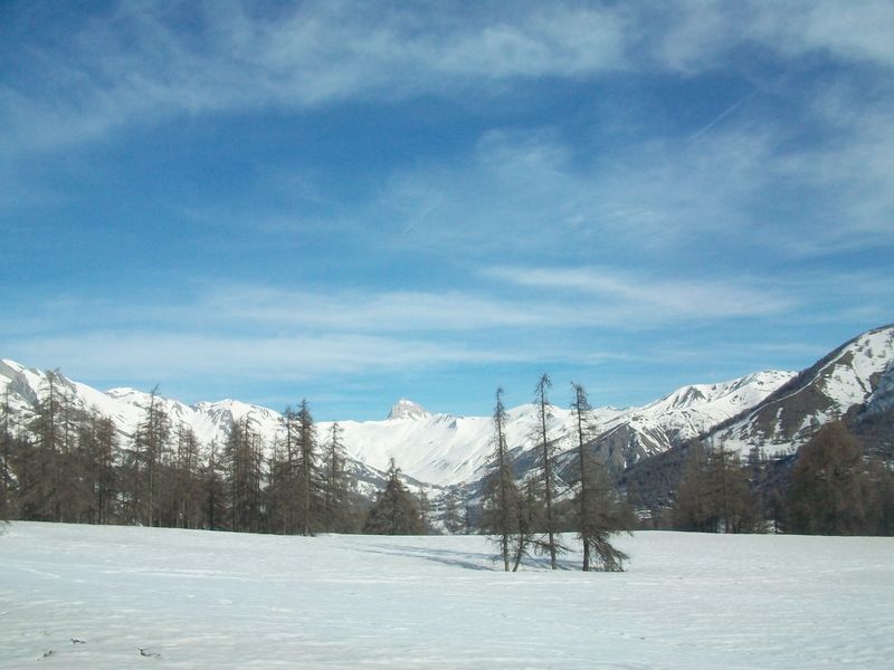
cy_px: 335
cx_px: 447
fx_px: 878
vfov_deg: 41.8
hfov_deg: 54.0
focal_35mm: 34
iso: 80
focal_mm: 5.7
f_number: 5.5
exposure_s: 1/800
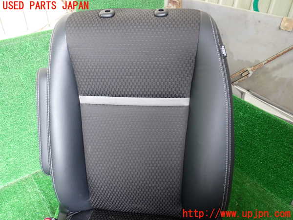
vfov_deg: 46.8
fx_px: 254
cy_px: 110
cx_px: 146
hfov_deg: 60.0
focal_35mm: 30
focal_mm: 5.4
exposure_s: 1/40
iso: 200
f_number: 2.3
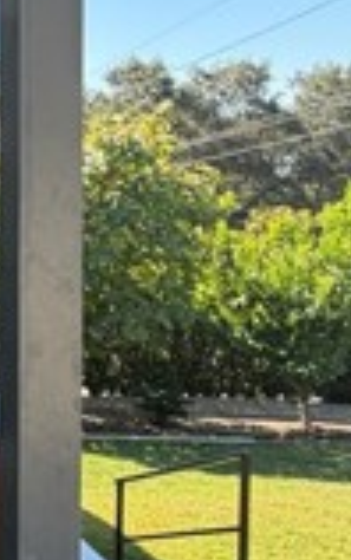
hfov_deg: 15.2
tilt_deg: -2.0
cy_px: 191
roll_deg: +0.8
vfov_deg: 33.7
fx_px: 917
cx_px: -440
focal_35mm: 60
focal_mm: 2.22
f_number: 2.2
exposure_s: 1/233
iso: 40
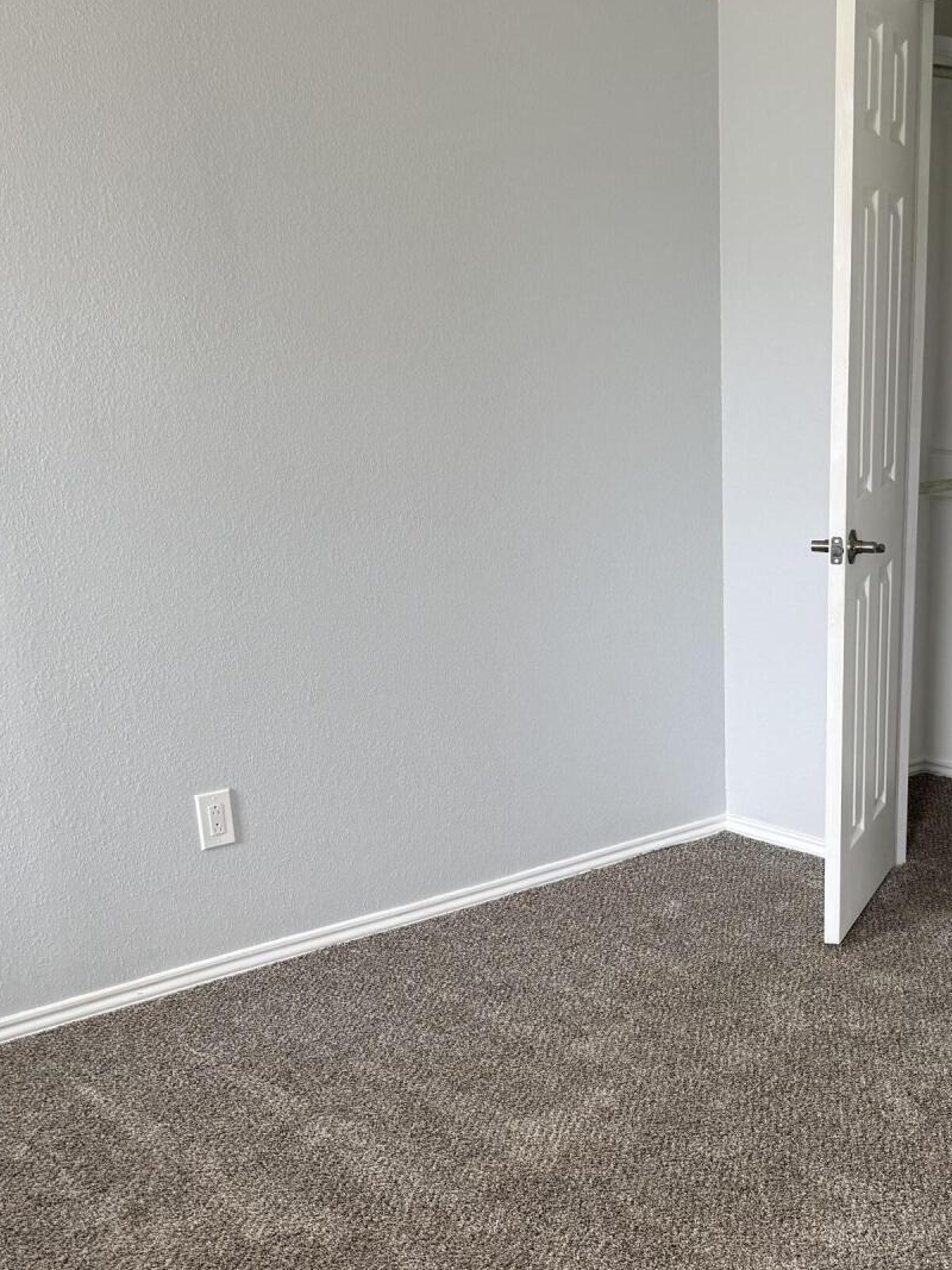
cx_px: 727
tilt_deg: -18.5
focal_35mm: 45
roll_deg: +0.8
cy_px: 919
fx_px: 1650
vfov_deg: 41.1
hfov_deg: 31.5
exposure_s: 1/120
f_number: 1.78
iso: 125
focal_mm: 6.76
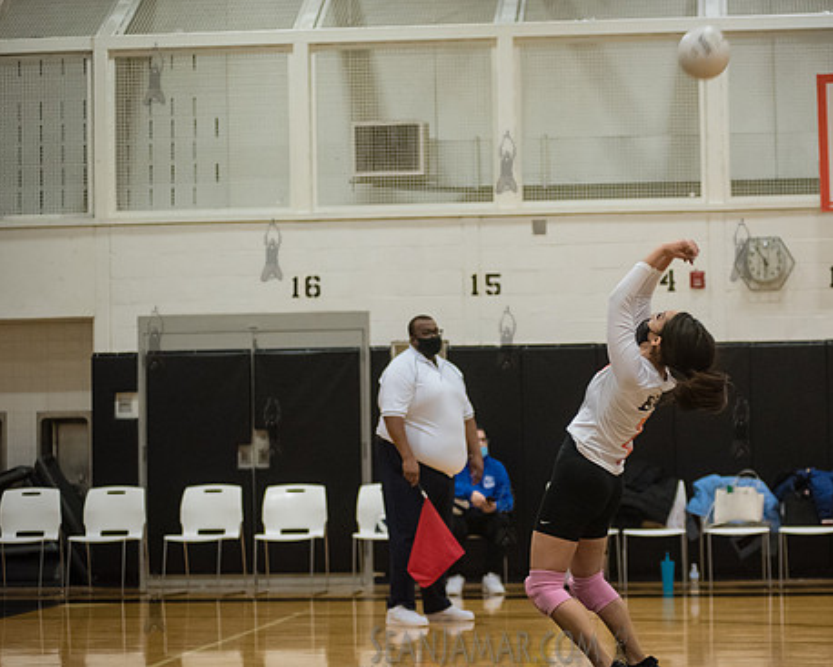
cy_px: 337
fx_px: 2344
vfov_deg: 16.2
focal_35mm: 95
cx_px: 506
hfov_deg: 20.1
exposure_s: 1/400
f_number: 3.2
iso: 5000
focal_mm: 80
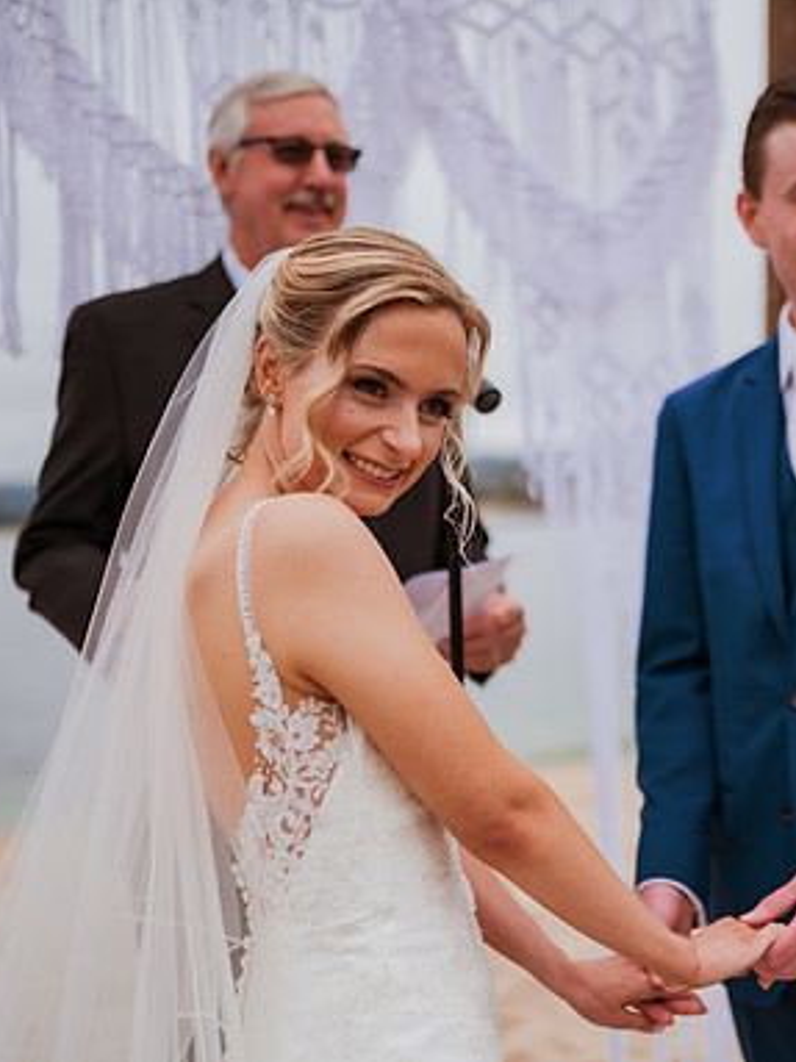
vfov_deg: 37.5
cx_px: 627
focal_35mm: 51
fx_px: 1565
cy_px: 530
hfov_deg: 28.0
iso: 500
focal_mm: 35
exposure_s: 1/4000
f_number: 1.4
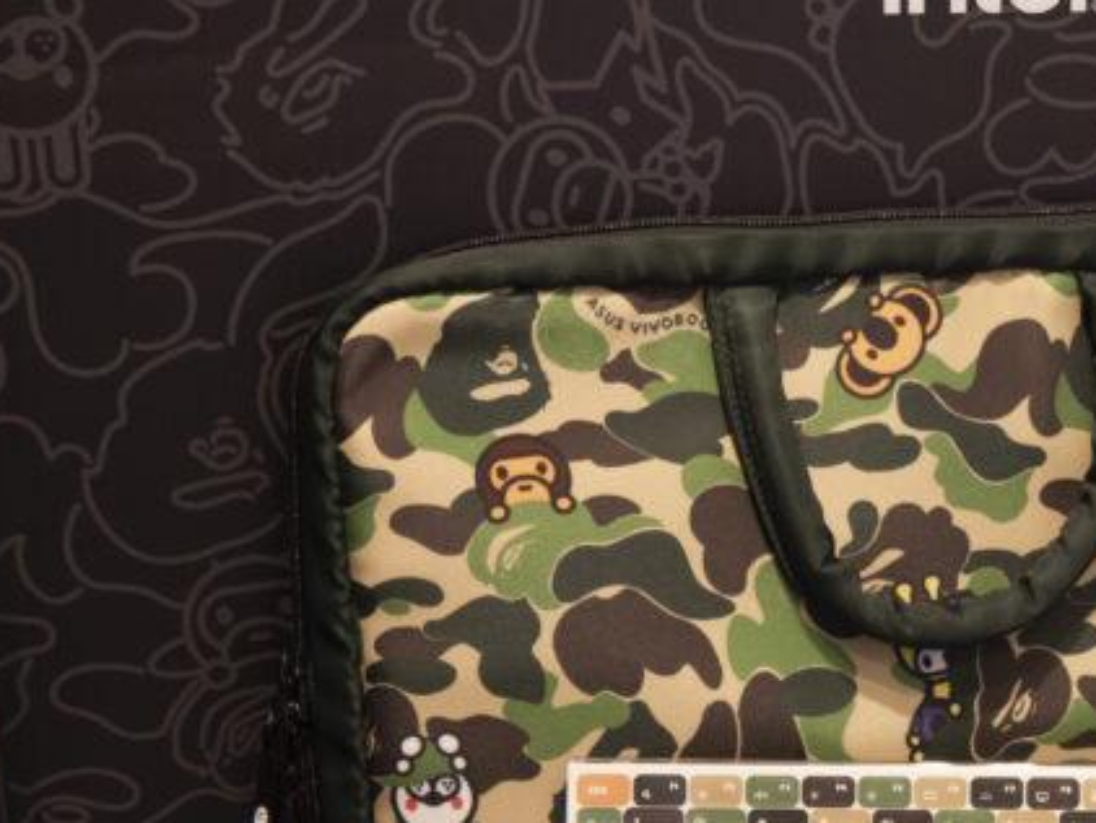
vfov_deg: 12.8
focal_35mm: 114
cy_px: 871
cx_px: 1049
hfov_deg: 16.9
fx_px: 3611
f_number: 3.7
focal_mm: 17
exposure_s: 1/40
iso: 800
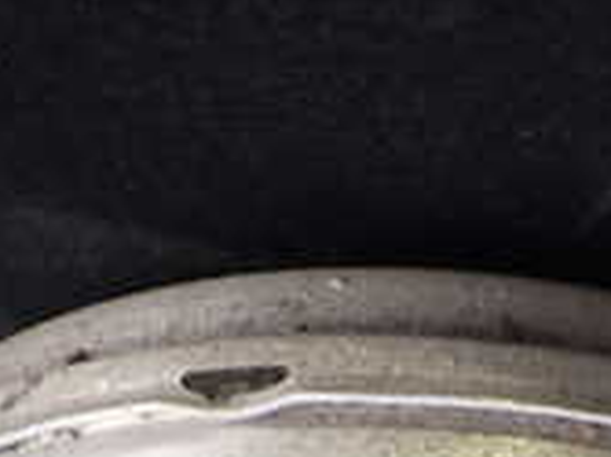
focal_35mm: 90
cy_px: 486
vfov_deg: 16.0
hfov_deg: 21.7
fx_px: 1587
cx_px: 381
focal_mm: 4.5
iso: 200
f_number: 2
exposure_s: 1/100
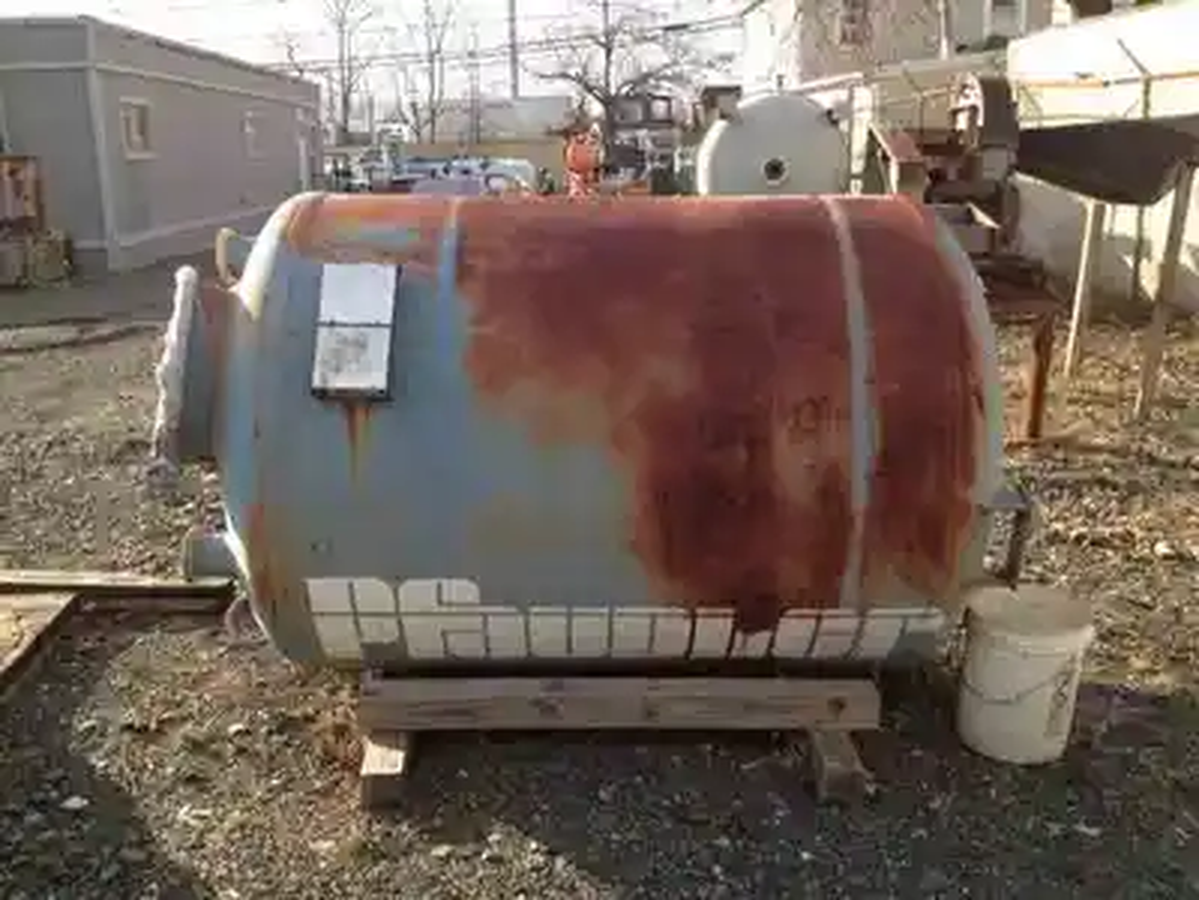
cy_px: 450
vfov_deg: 40.7
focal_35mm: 35
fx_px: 1212
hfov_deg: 52.6
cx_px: 600
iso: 50
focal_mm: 4.28
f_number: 2.4
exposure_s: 1/428
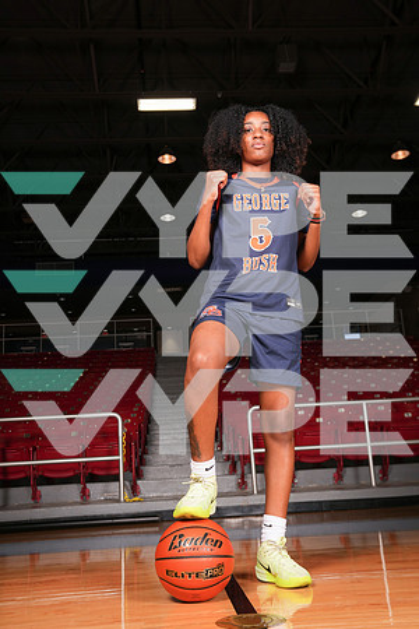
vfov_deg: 54.4
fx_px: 611
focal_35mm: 35
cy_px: 314
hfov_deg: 37.9
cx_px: 210
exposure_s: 1/200
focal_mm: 35
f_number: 6.3
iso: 400
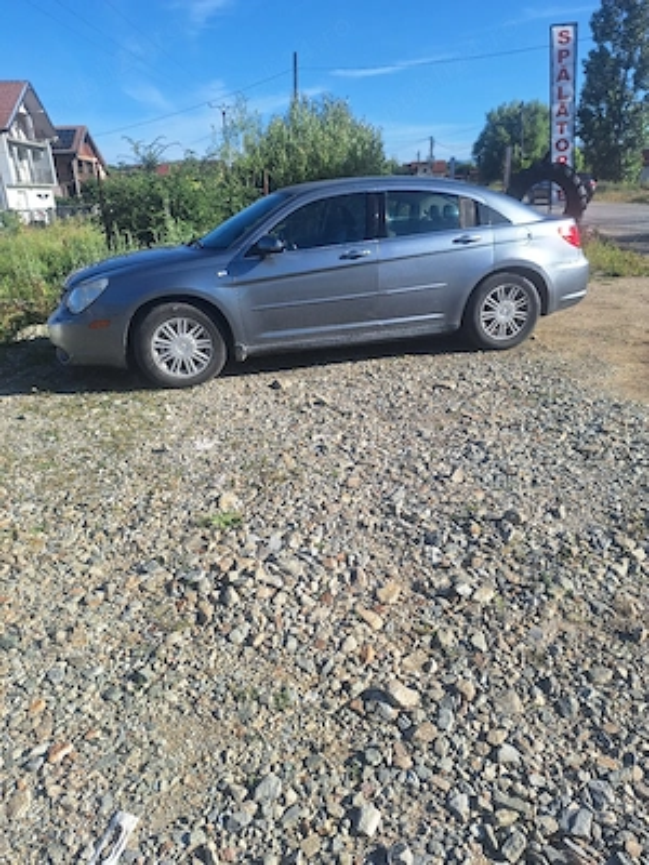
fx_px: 575
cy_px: 432
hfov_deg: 58.9
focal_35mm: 23
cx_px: 324
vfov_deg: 73.9
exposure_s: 1/2500
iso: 40
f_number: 1.8
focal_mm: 5.54
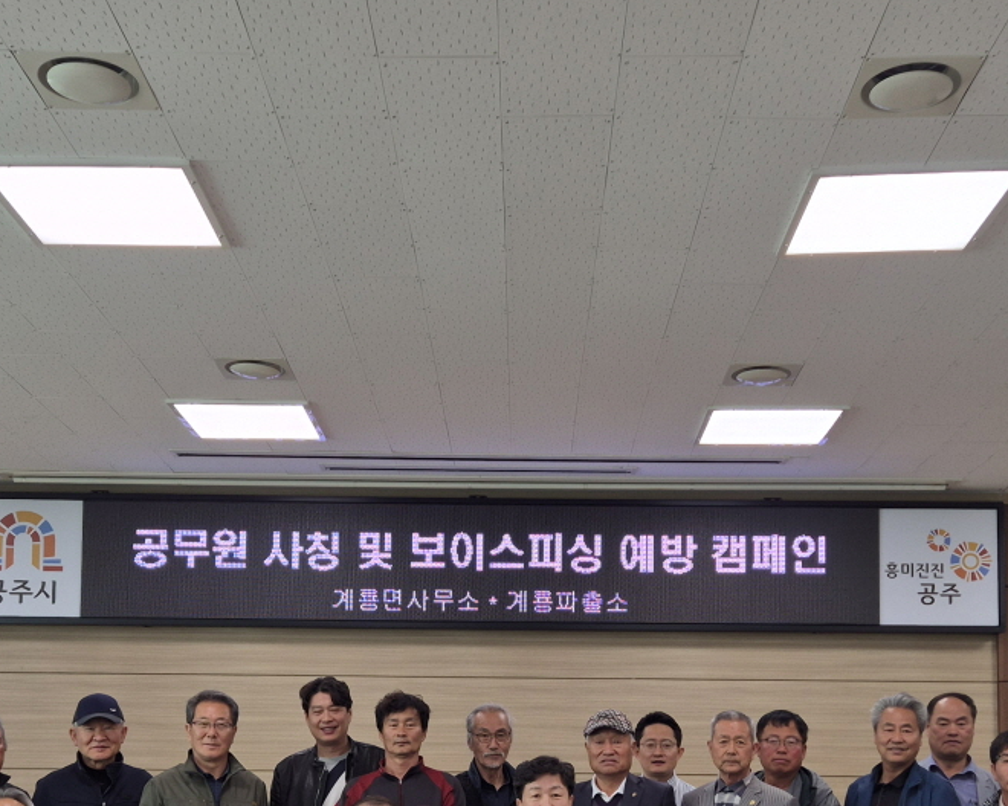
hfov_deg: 36.6
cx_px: 536
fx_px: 1521
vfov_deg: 28.7
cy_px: 703
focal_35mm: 51
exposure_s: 1/80
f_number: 1.8
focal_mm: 5.4
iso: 25
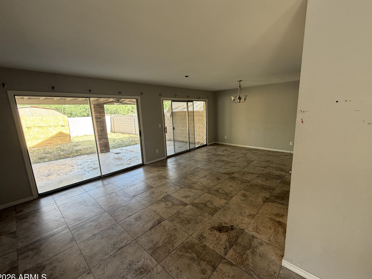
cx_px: 196
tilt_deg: -9.4
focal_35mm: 15
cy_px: 142
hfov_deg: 98.1
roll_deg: +3.6
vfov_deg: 81.7
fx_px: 161
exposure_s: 1/121
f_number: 2.2
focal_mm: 2.22
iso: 100
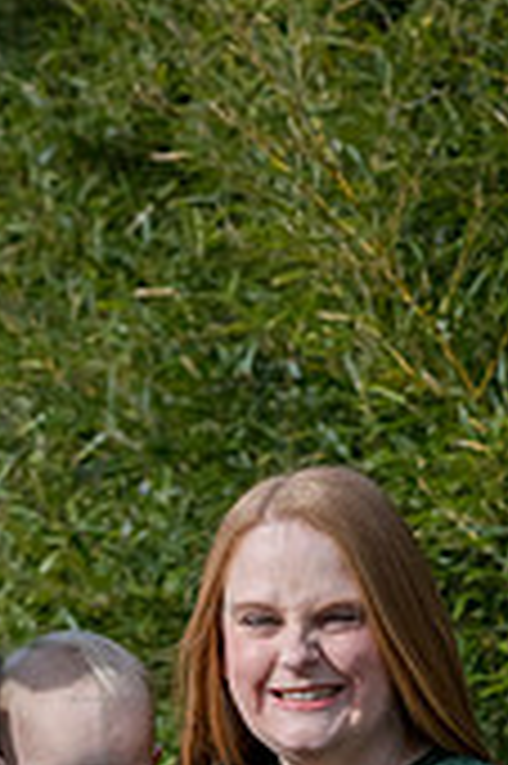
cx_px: 99
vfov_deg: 6.9
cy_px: 896
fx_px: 6299
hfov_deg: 4.6
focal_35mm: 297
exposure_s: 1/1000
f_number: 8
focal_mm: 112
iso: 400
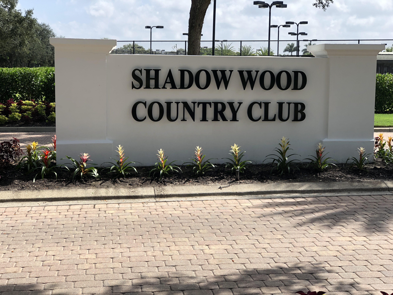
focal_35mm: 57
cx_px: 196
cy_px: 148
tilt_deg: -6.7
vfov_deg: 25.7
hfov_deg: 33.8
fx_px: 647
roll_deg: -0.2
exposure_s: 1/552
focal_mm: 6.6
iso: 20
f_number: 2.8
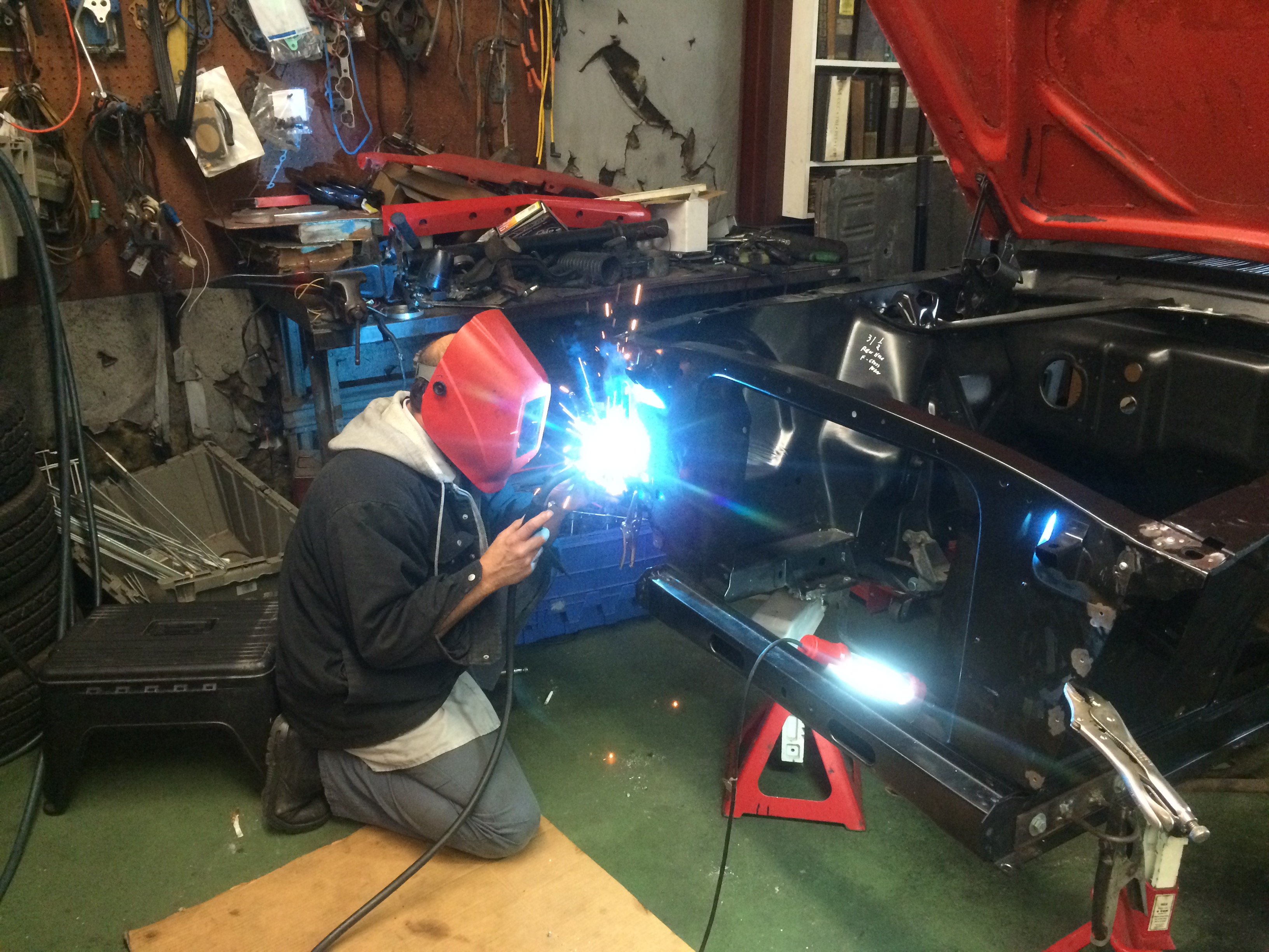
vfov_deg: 48.2
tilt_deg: -21.3
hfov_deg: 61.7
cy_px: 476
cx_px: 634
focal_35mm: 29
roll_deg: +1.1
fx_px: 1063
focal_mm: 4.15
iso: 320
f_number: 2.2
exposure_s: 1/30
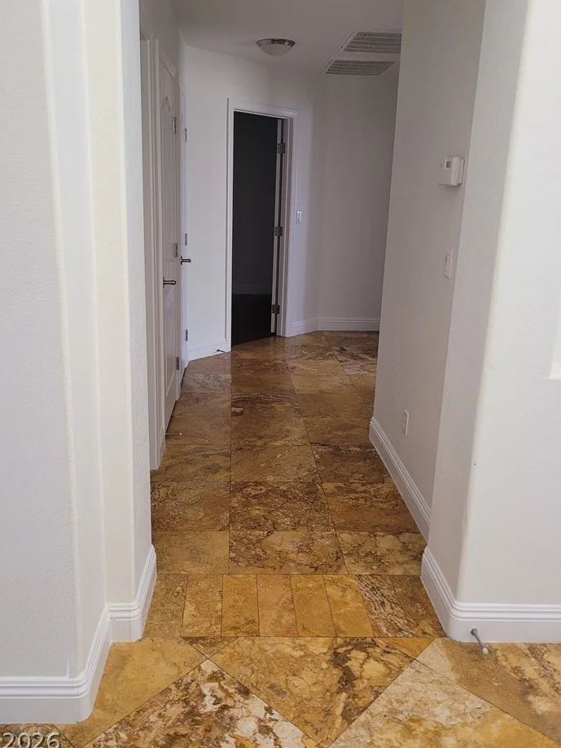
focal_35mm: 29
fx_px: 626
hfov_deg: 48.2
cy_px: 343
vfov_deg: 61.6
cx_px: 256
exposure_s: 1/60
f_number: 1.8
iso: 250
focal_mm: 5.4
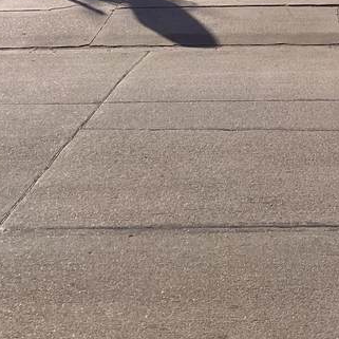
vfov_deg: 18.9
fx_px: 909
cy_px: -151
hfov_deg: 20.6
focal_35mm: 82
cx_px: 316
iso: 25
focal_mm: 3.3
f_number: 2.4
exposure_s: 1/2398
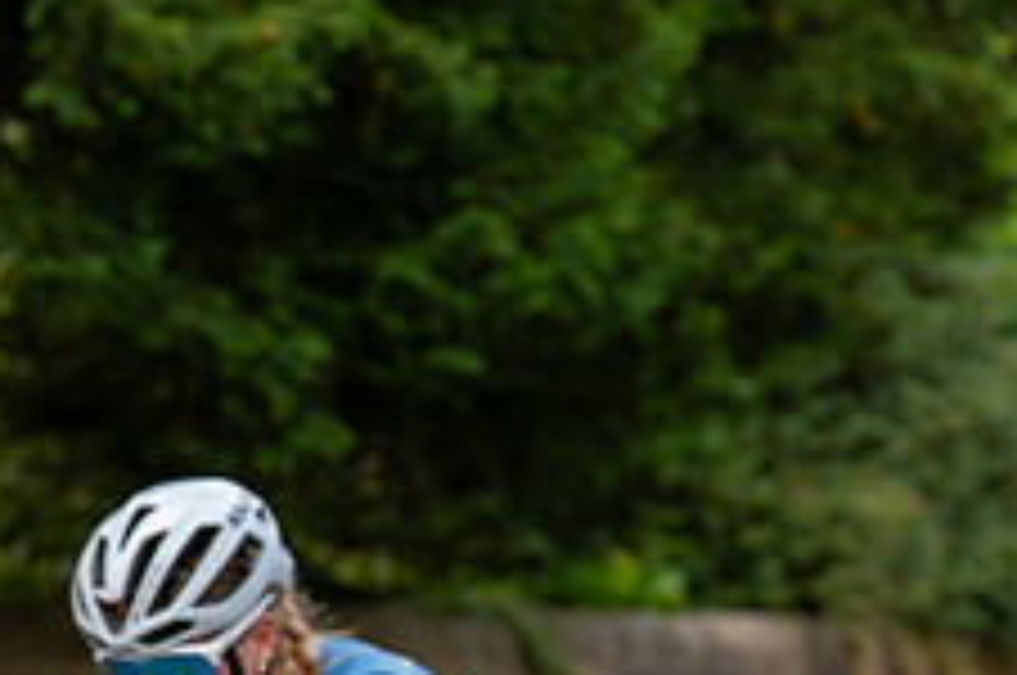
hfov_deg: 11.3
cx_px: -90
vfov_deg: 7.6
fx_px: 5078
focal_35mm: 180
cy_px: 493
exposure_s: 1/640
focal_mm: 70
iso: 400
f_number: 4
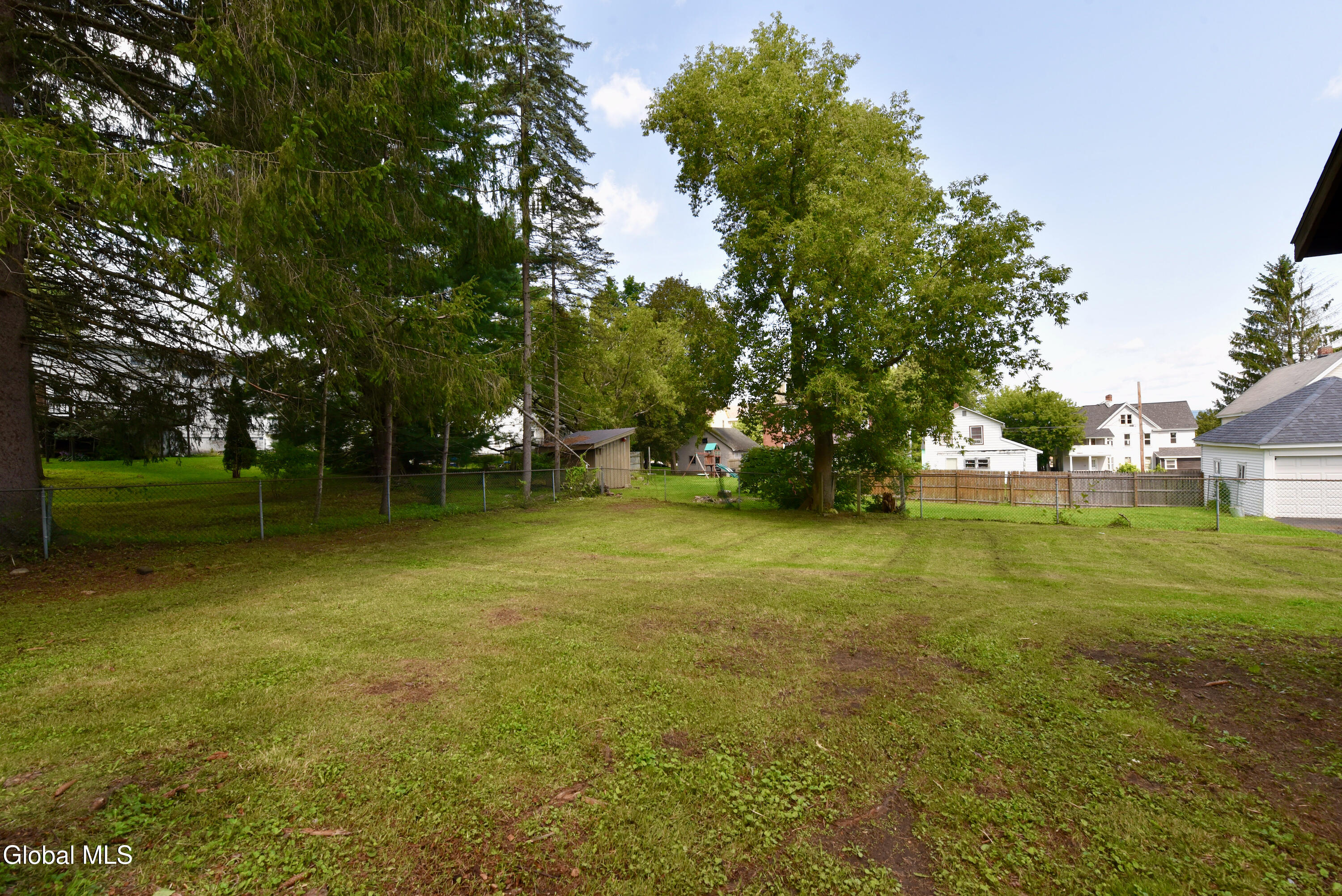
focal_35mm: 14
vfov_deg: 81.3
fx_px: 522
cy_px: 448
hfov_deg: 104.2
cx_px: 671
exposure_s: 1/400
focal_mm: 14
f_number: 10
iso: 800
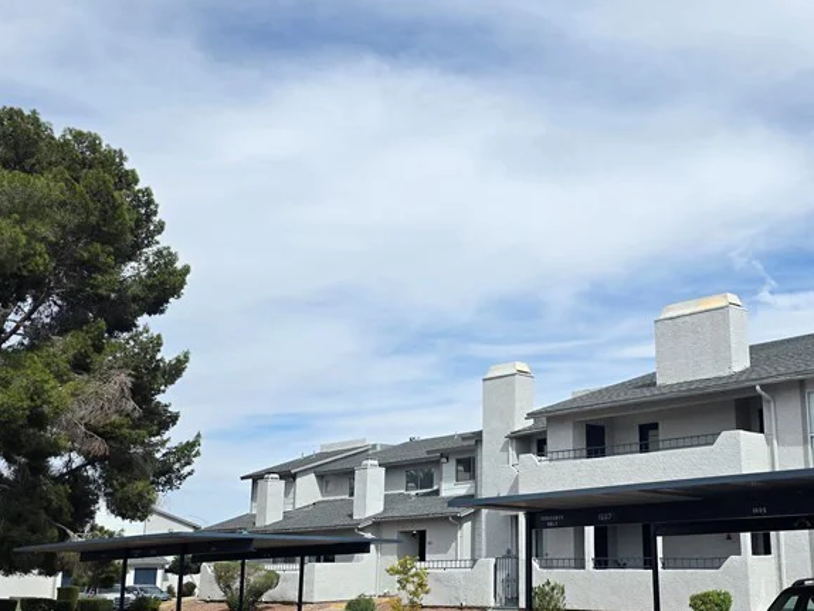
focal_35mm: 41
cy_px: 384
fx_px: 965
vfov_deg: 35.0
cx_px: 530
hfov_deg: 45.2
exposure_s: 1/7944
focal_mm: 6.3
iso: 80
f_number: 1.7
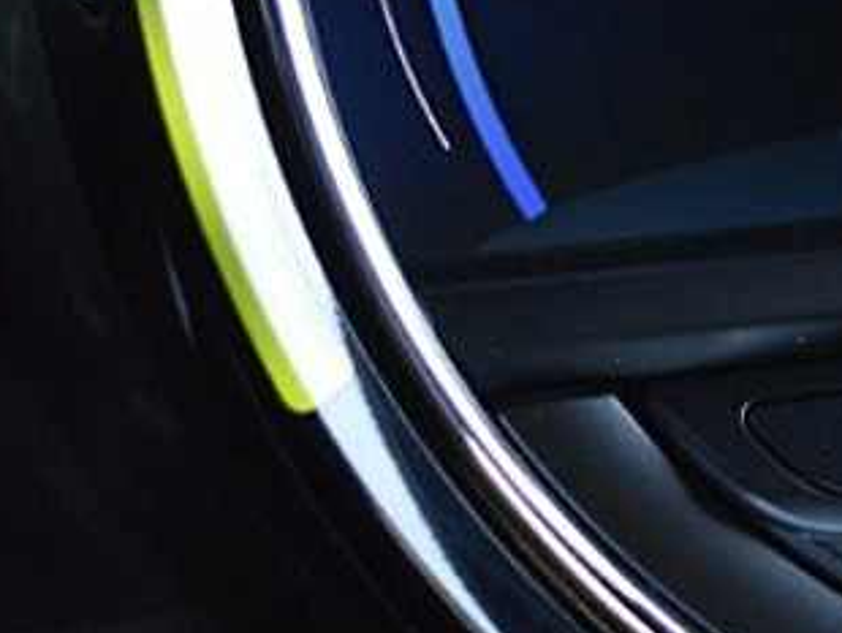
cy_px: -204
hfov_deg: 13.3
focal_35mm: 143
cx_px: 1130
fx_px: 3481
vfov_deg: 10.2
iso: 800
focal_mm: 22
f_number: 4
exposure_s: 1/60
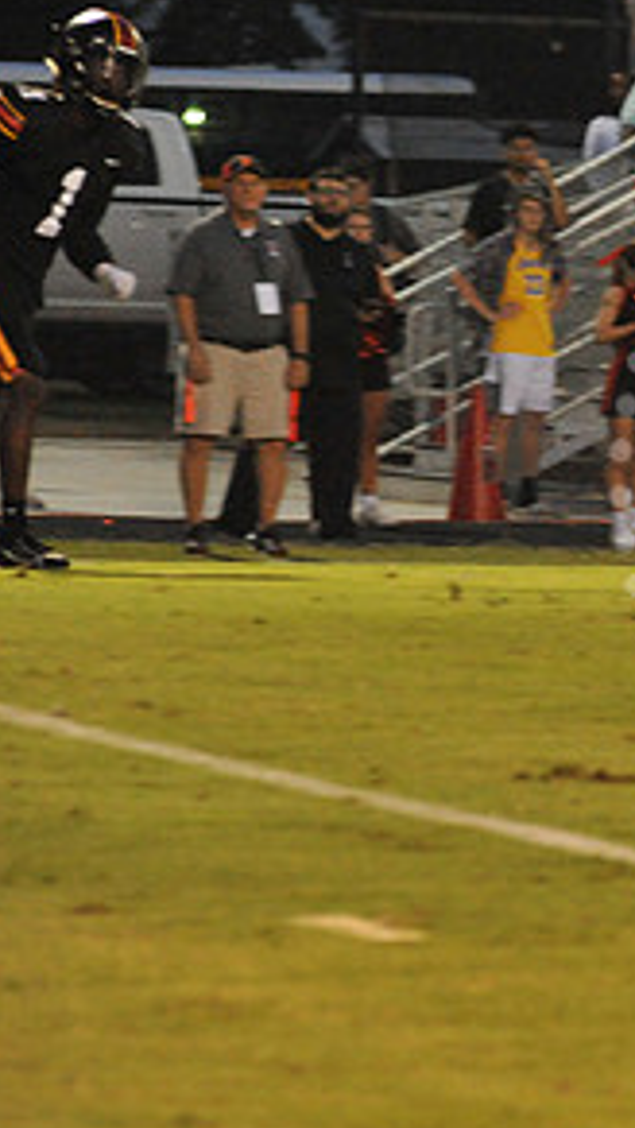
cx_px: 980
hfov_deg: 2.9
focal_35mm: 417
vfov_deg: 5.2
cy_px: 473
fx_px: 12464
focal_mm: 200
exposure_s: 1/200
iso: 6400
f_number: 5.6
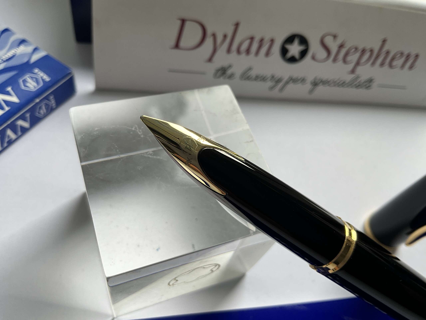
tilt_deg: -56.4
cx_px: 213
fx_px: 357
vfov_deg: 48.2
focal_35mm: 29
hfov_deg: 61.7
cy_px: 160
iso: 16
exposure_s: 1/123
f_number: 1.8
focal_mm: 3
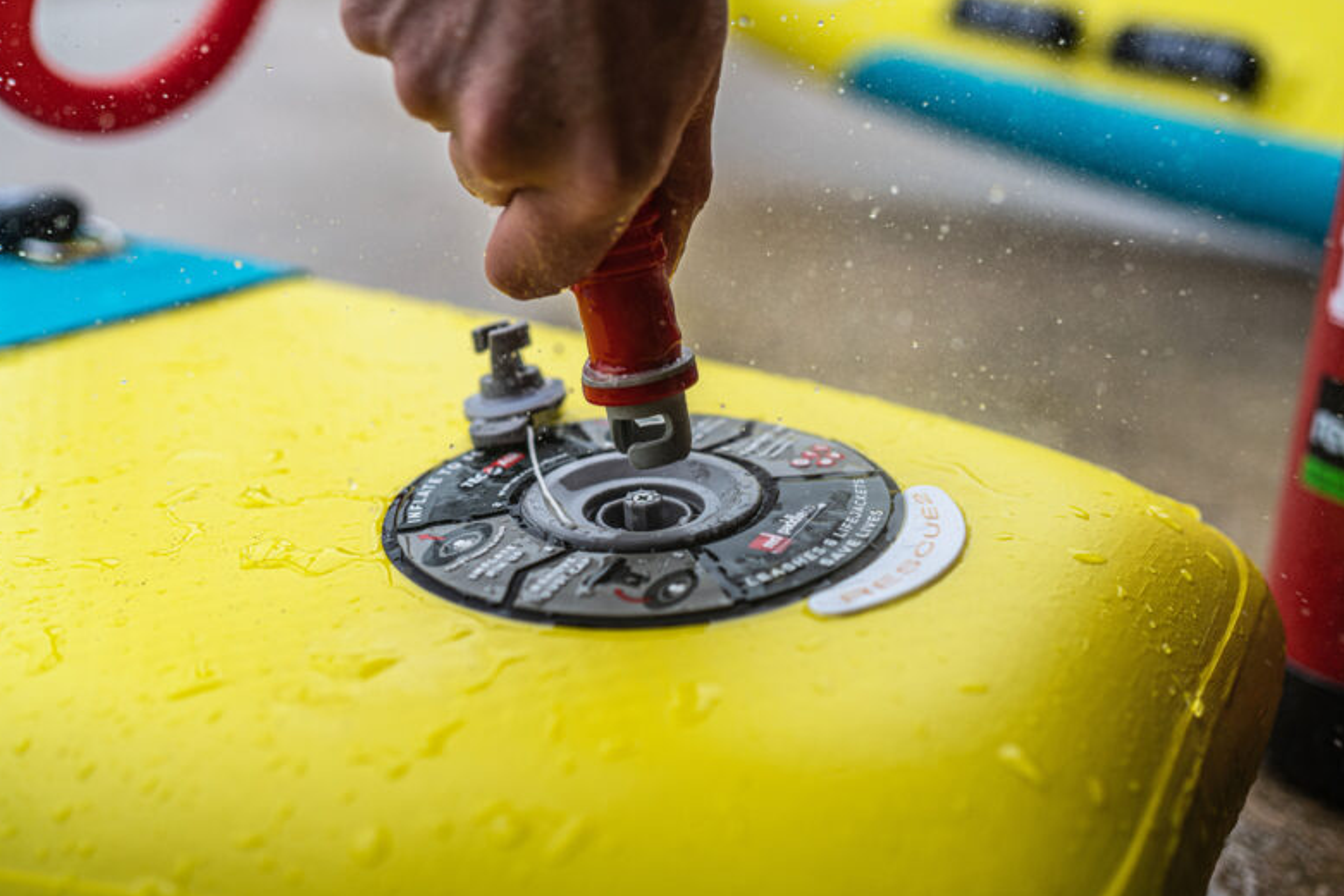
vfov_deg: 32.6
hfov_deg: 47.4
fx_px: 1531
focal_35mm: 41
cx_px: 663
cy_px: 454
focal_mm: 40
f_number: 2
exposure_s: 1/1000
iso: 125
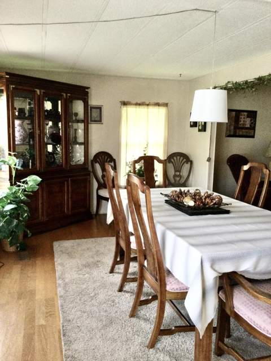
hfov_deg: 45.4
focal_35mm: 31
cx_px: 136
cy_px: 180
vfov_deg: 58.4
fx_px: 324
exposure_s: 1/30
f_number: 2.4
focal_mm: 3.3
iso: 125
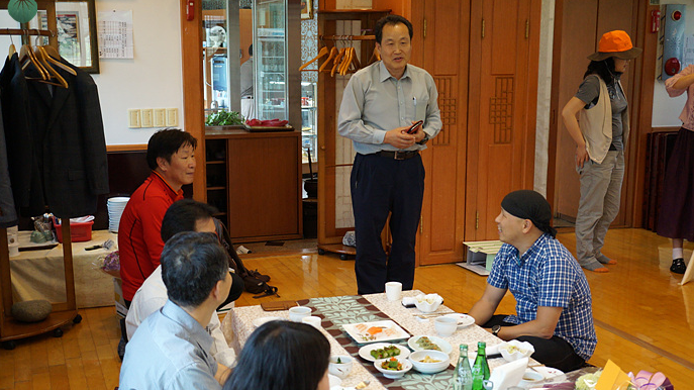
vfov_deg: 24.9
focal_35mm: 48
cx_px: 351
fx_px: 883
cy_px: 222
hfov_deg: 42.9
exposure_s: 1/160
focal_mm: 30
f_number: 4
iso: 1000
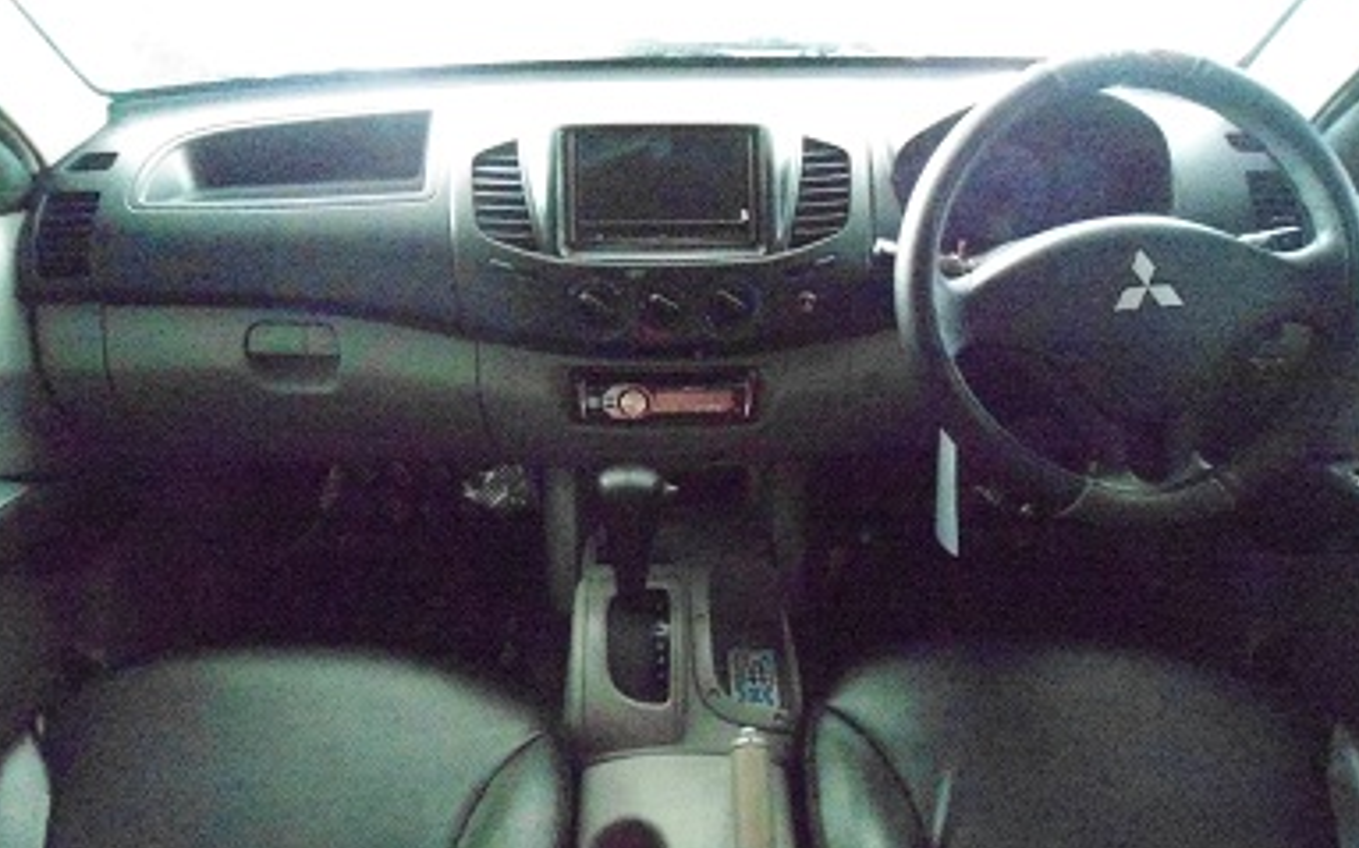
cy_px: 479
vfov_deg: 44.4
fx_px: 1037
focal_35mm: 28
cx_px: 680
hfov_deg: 66.5
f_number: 2.8
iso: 3200
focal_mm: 4.7
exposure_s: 1/30
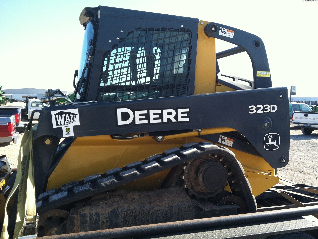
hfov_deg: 51.4
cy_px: 120
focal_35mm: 36
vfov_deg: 39.7
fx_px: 331
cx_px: 161
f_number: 2.8
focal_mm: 3.85
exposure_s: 1/526
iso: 80
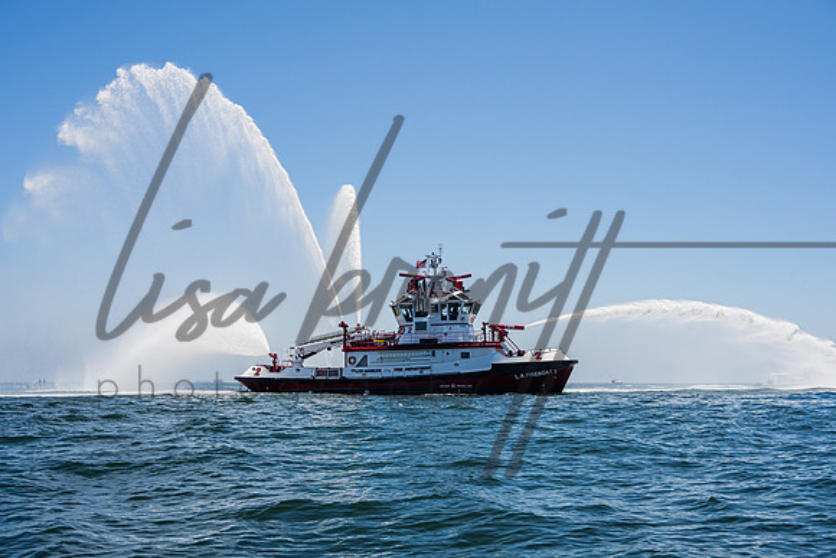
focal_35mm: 43
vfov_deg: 31.4
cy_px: 279
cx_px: 418
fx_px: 992
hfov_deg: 45.7
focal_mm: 41
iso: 400
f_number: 8
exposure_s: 1/1600
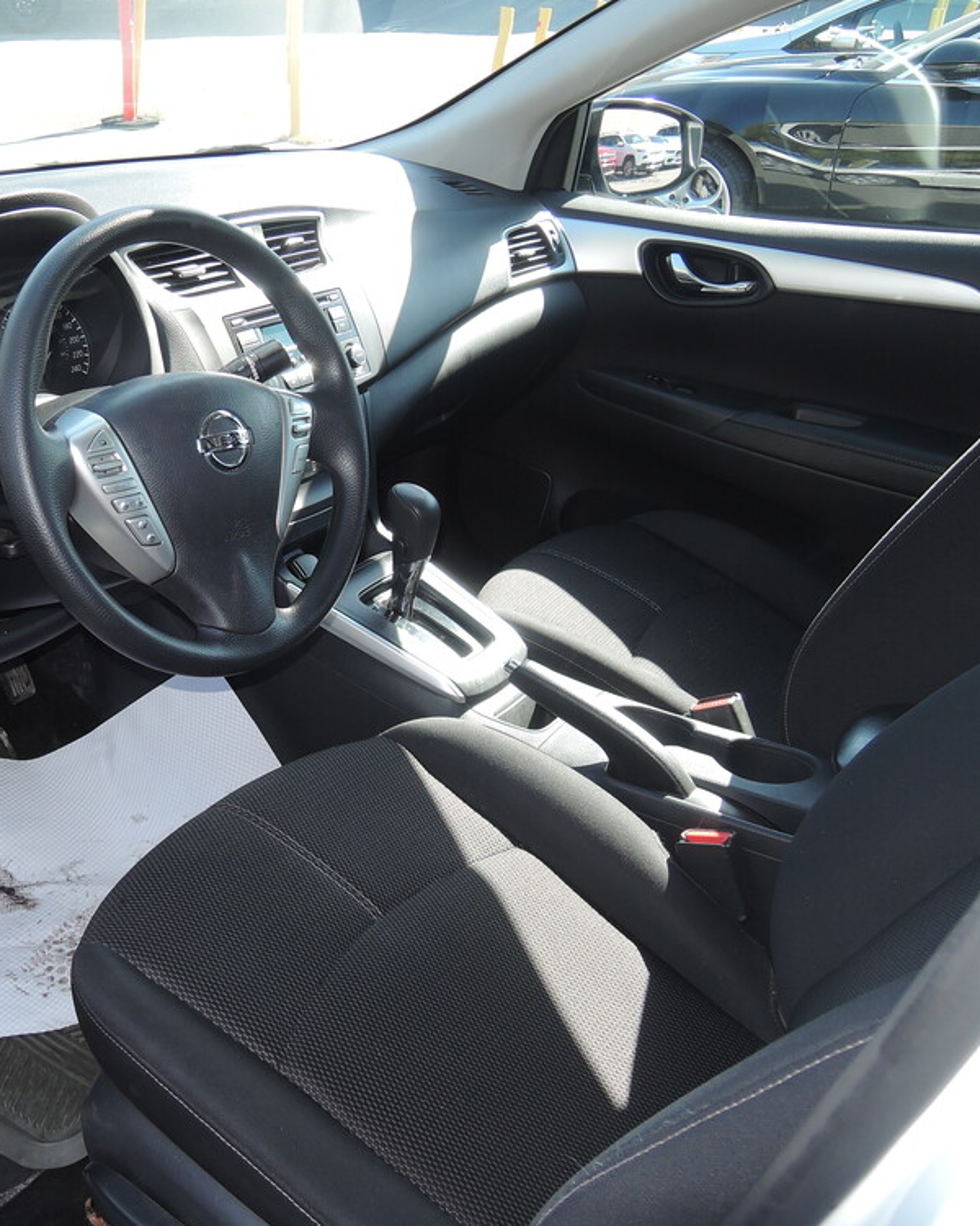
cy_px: 605
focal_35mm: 32
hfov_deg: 44.5
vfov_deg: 55.7
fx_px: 1160
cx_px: 265
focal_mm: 5.1
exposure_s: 1/125
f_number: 2.8
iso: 80
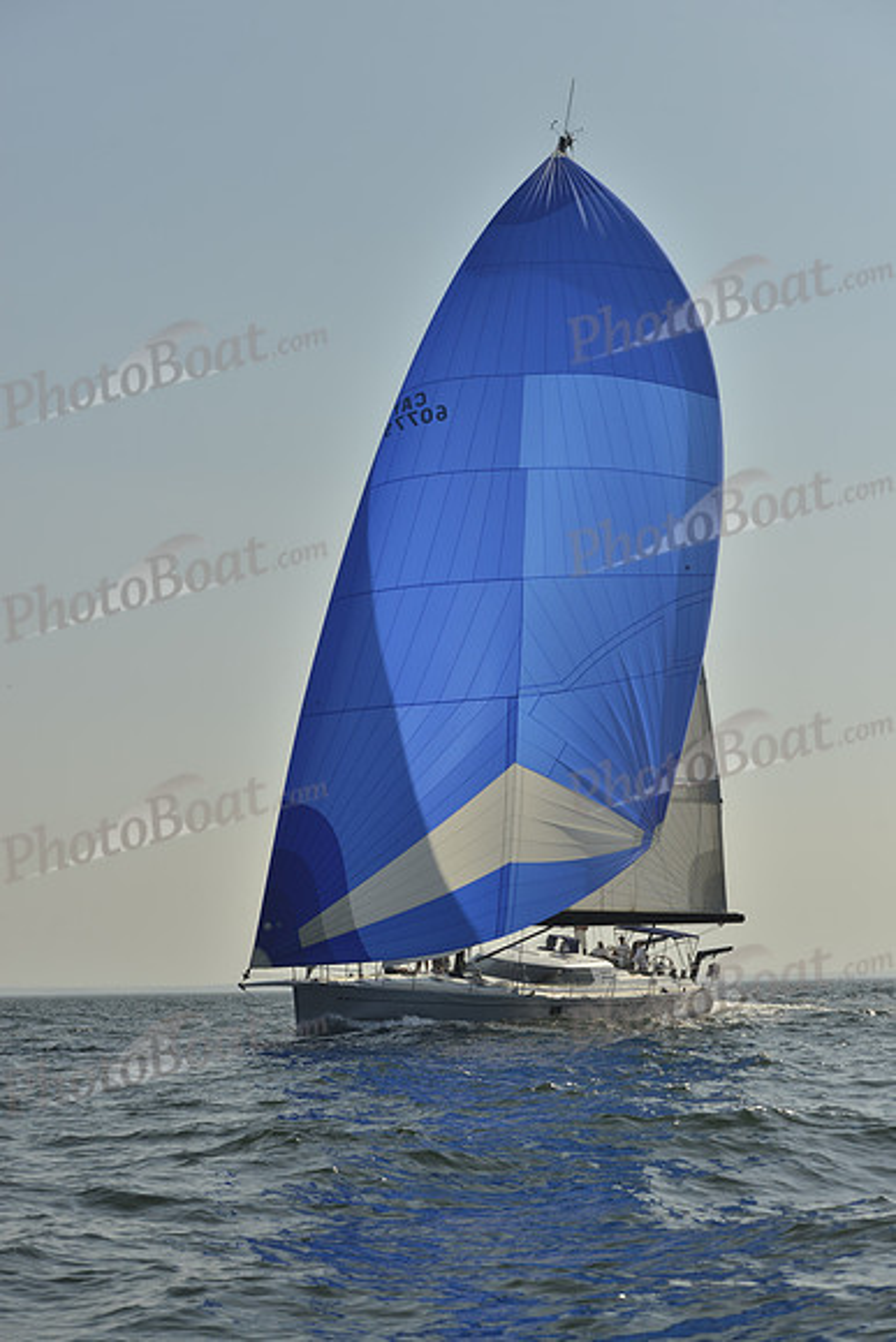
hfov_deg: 19.5
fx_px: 2612
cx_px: 448
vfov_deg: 28.8
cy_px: 671
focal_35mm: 70
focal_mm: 70
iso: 200
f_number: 8
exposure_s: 1/1600
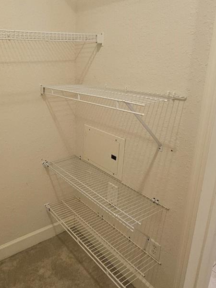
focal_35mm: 26
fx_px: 216
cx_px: 59
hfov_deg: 51.2
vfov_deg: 67.2
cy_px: 132
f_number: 2.2
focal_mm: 1.7
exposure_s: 1/40
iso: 320
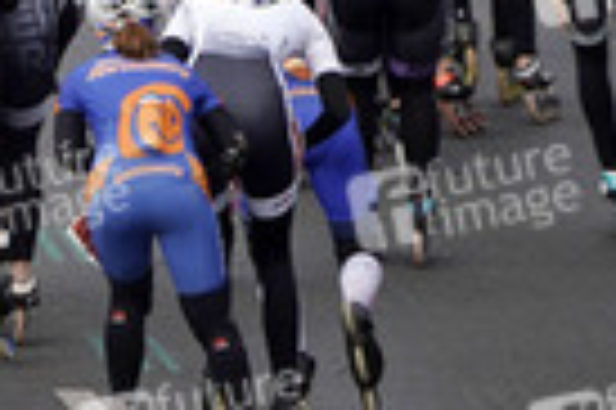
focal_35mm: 1982
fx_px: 33874
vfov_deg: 0.7
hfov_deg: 1.0
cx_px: 74
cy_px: -140
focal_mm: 600
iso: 640
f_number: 6.3
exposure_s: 1/1000
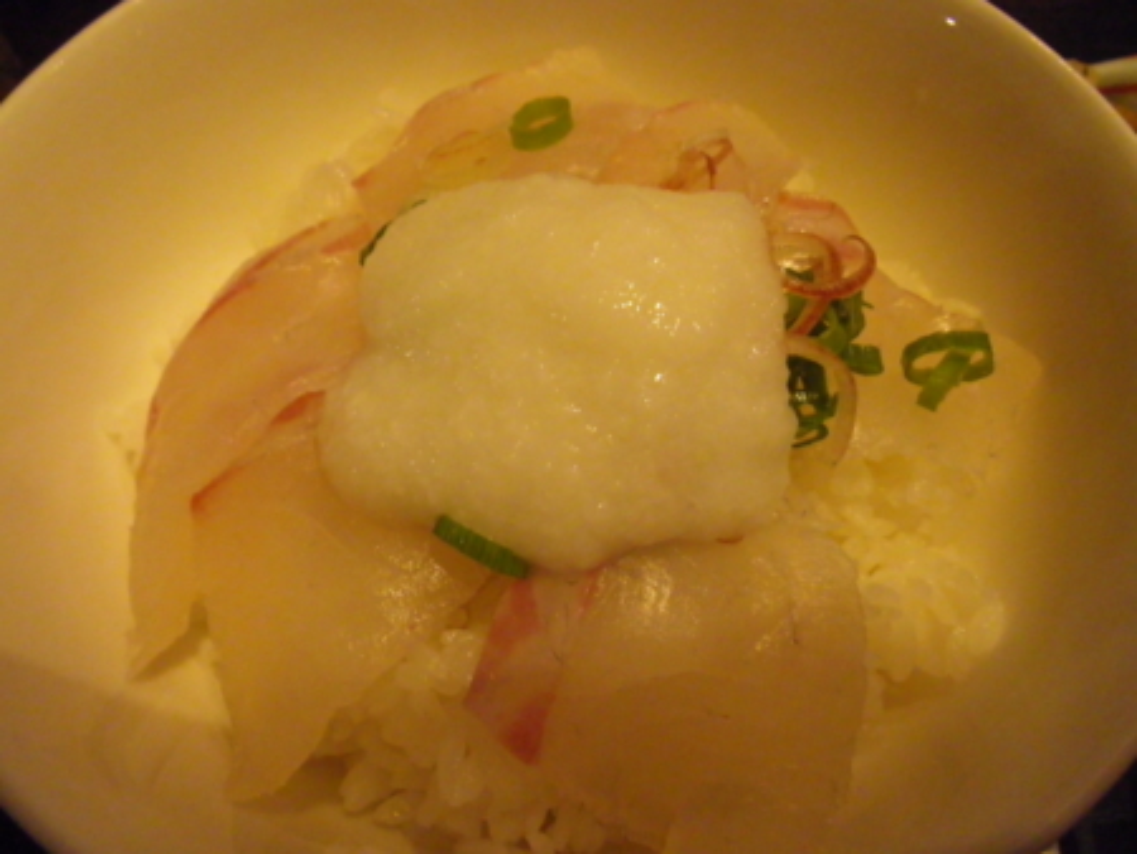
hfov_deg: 63.4
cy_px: 427
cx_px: 568
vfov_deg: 49.8
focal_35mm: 28
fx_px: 920
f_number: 3.5
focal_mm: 5
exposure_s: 1/50
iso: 500
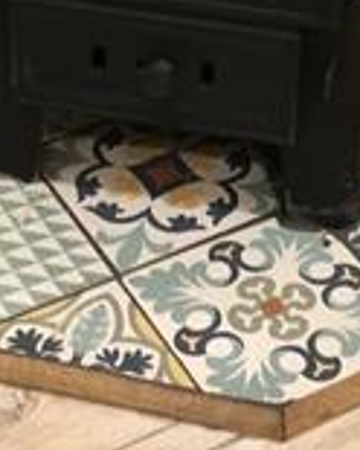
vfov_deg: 15.1
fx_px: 1625
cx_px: 292
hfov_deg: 12.6
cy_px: -125
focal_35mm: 122
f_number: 2.2
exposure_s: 1/20
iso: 200
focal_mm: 4.15
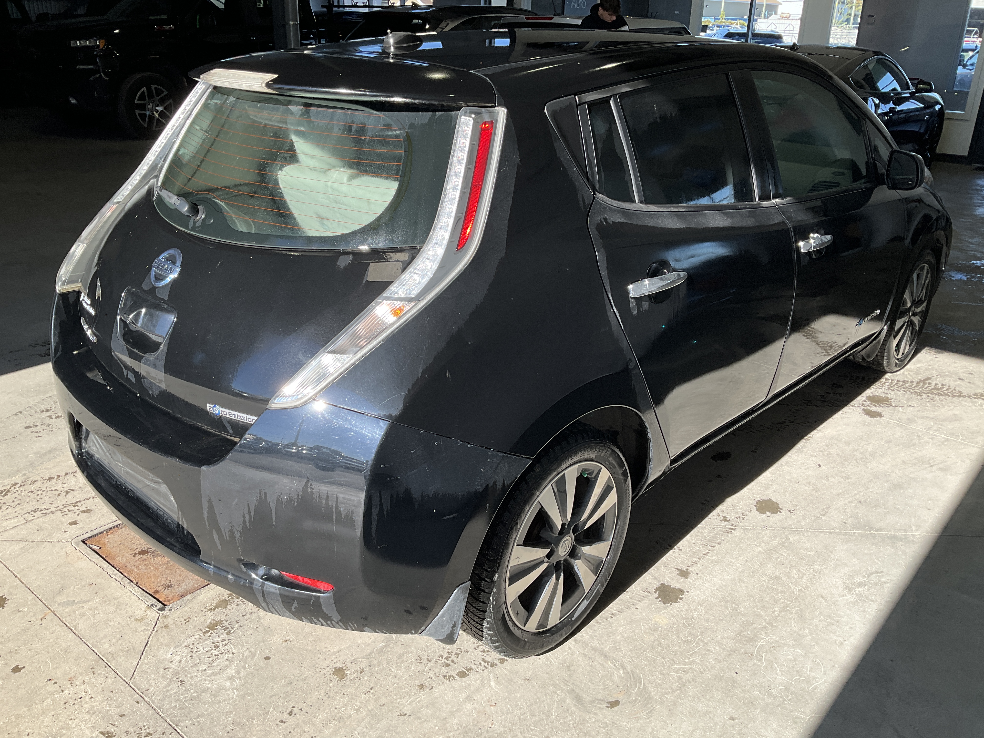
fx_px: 824
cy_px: 369
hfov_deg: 61.7
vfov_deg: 48.2
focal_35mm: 29
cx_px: 492
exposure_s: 1/473
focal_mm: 3
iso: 25
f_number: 1.8
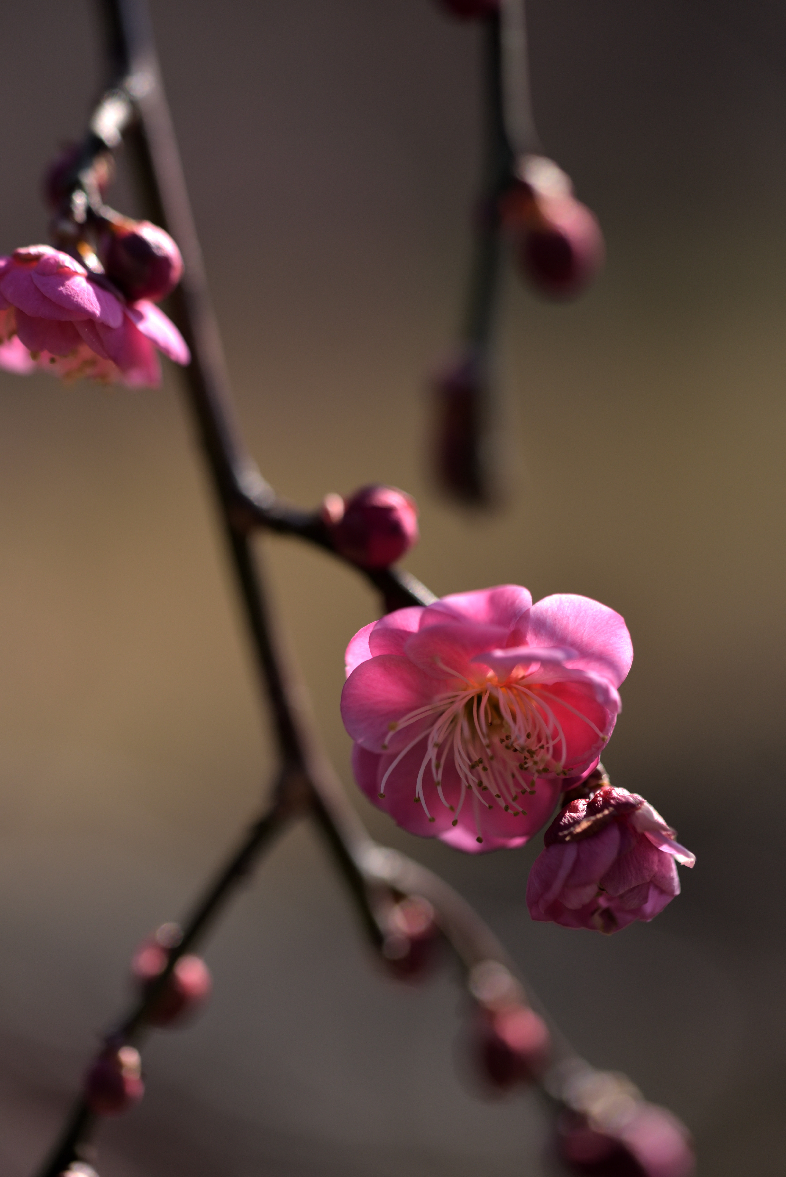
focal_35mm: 90
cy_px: 588
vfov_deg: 22.6
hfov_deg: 15.2
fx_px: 2945
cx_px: 393
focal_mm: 90
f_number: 4
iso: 200
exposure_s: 1/4000
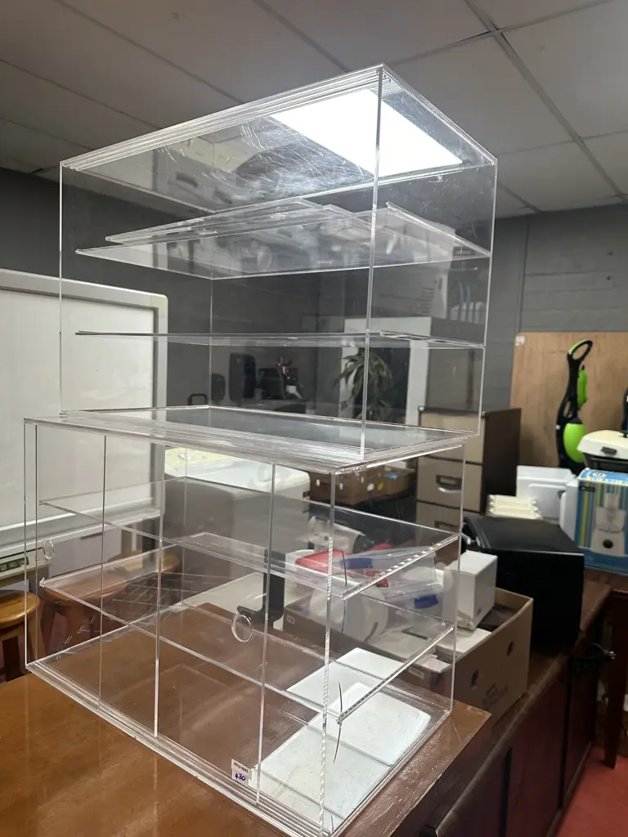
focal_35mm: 24
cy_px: 418
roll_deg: -2.2
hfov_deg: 56.8
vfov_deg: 71.6
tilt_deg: -5.7
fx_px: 581
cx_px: 314
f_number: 1.78
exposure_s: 1/100
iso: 200
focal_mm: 6.86
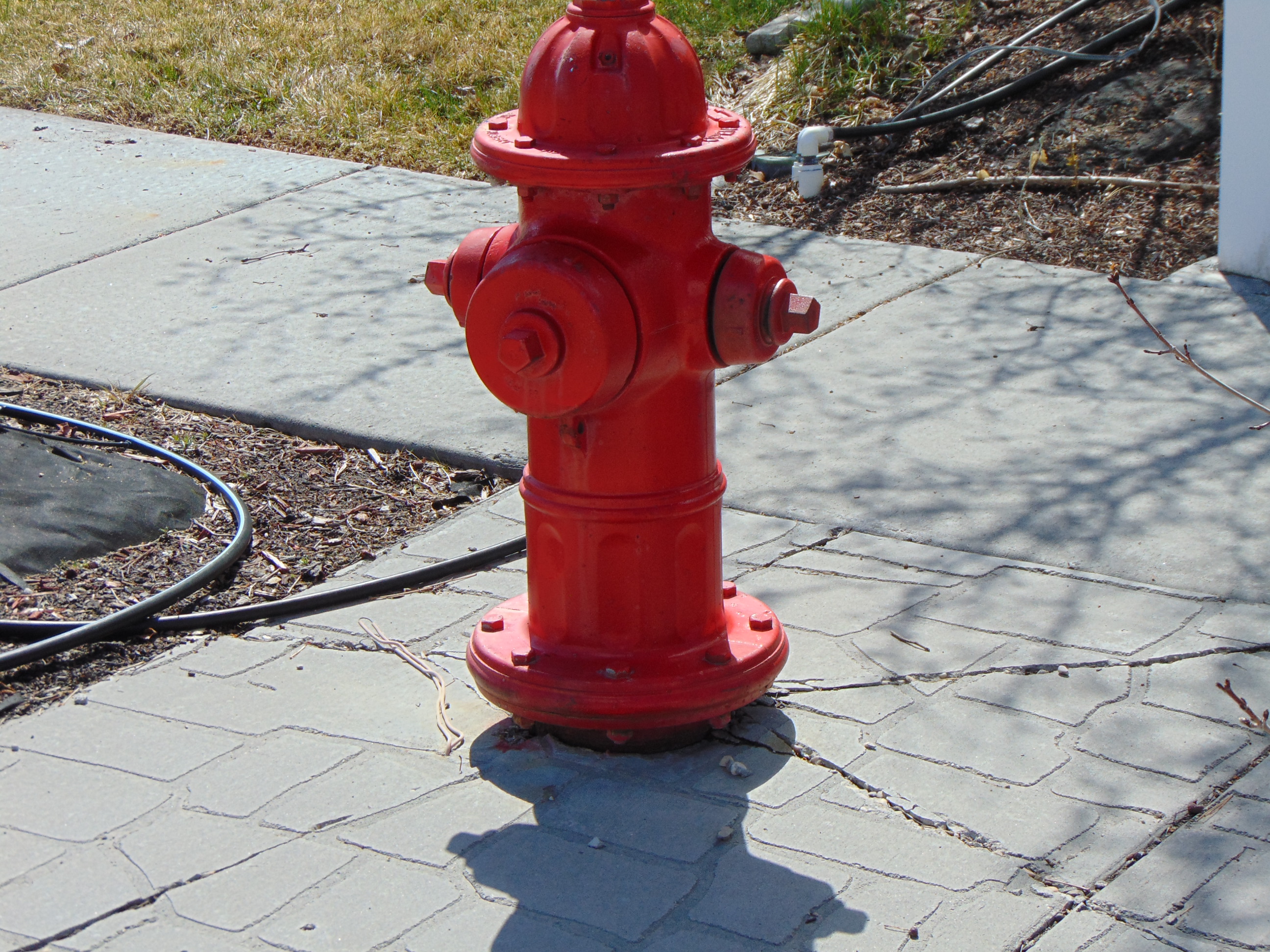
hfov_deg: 18.2
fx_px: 3962
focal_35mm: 108
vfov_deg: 13.7
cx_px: 635
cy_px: 476
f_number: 10.1
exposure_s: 1/160
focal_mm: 19.4
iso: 80
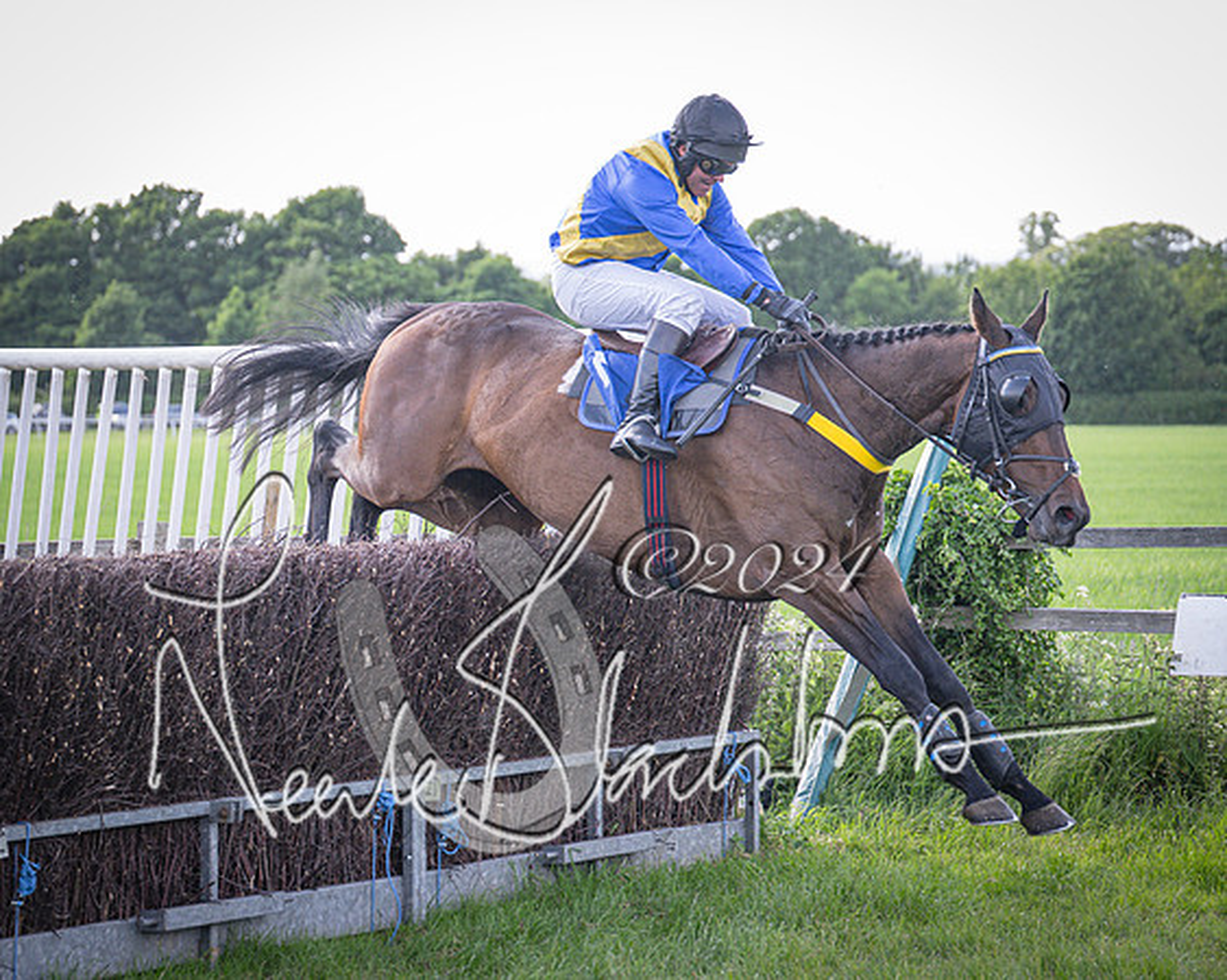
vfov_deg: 11.9
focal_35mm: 129
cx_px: 412
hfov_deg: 14.9
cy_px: 640
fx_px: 4688
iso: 640
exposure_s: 1/1600
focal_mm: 70
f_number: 2.8
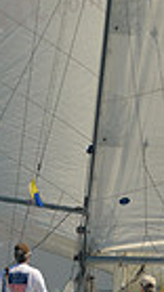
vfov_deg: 7.0
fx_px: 2370
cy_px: -109
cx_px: 211
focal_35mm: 306
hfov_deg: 4.0
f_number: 6.3
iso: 200
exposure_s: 1/800
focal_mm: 70
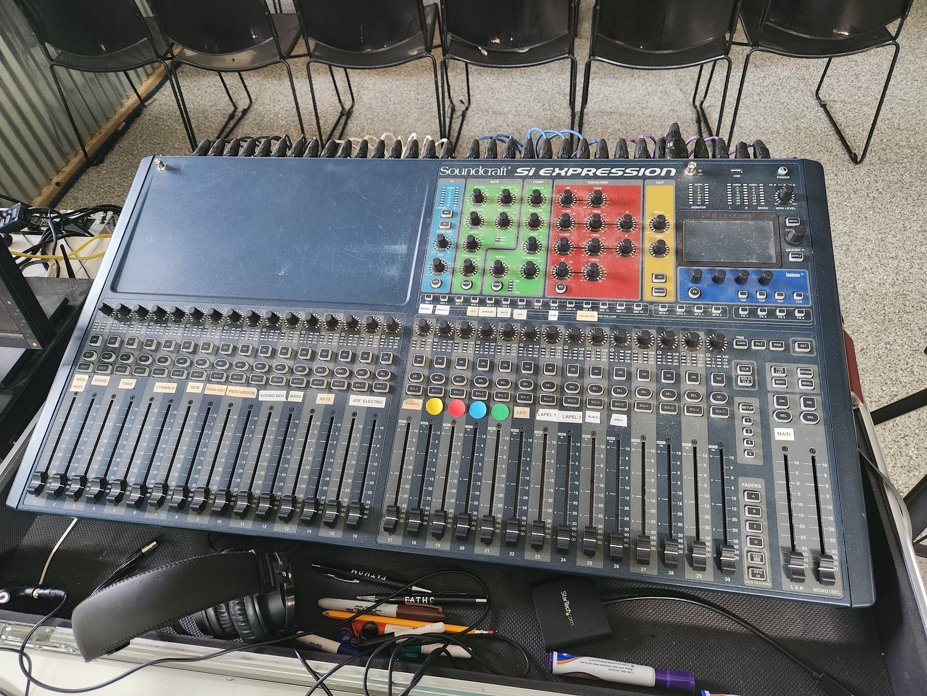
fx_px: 616
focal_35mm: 23
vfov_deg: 58.9
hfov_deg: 73.9
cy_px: 348
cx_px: 464
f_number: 1.8
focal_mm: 5.4
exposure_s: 1/60
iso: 800
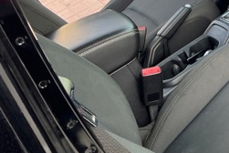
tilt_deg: -21.9
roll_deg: +16.7
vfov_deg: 17.9
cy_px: -41
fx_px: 459
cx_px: 244
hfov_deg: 26.2
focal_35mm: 72
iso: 50
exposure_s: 1/60
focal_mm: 3
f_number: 1.8
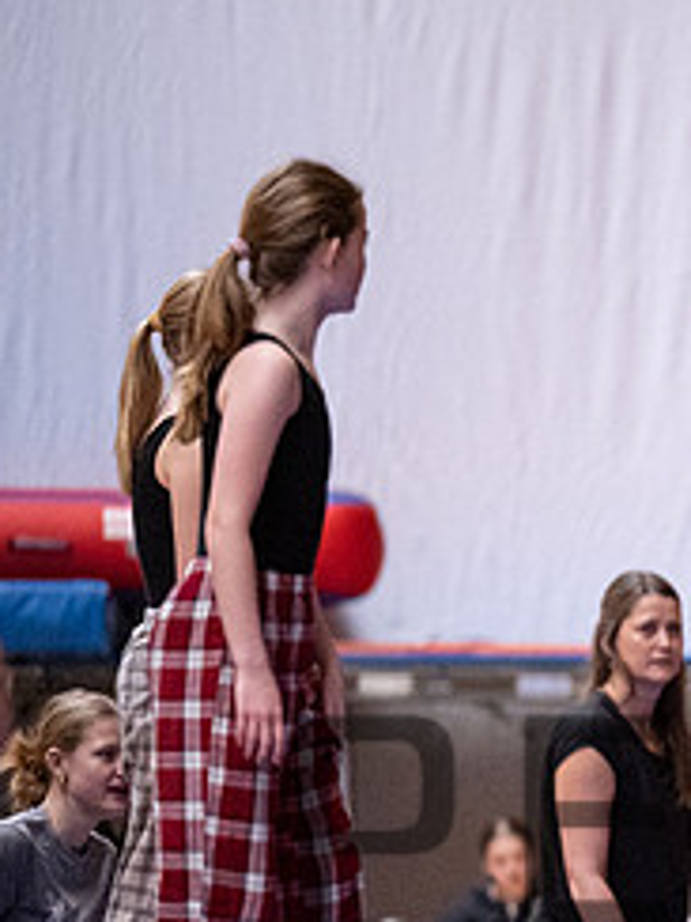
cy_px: 637
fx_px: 12163
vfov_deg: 4.3
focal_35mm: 457
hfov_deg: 3.2
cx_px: 1091
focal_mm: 200
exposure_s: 1/1250
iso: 11400
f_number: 3.2
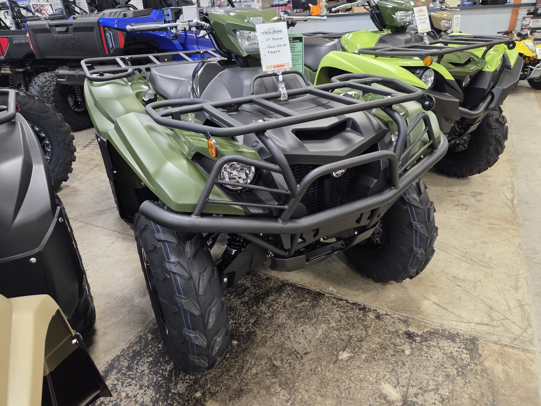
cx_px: 270
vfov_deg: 58.9
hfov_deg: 73.9
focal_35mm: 23
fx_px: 359
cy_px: 203
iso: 640
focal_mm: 5.4
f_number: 1.8
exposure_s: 1/120
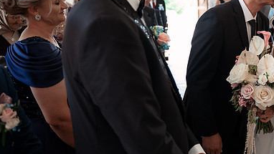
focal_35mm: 48
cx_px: 215
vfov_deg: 24.5
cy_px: 26
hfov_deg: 41.2
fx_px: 349
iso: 1600
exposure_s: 1/200
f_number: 2.8
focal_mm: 28
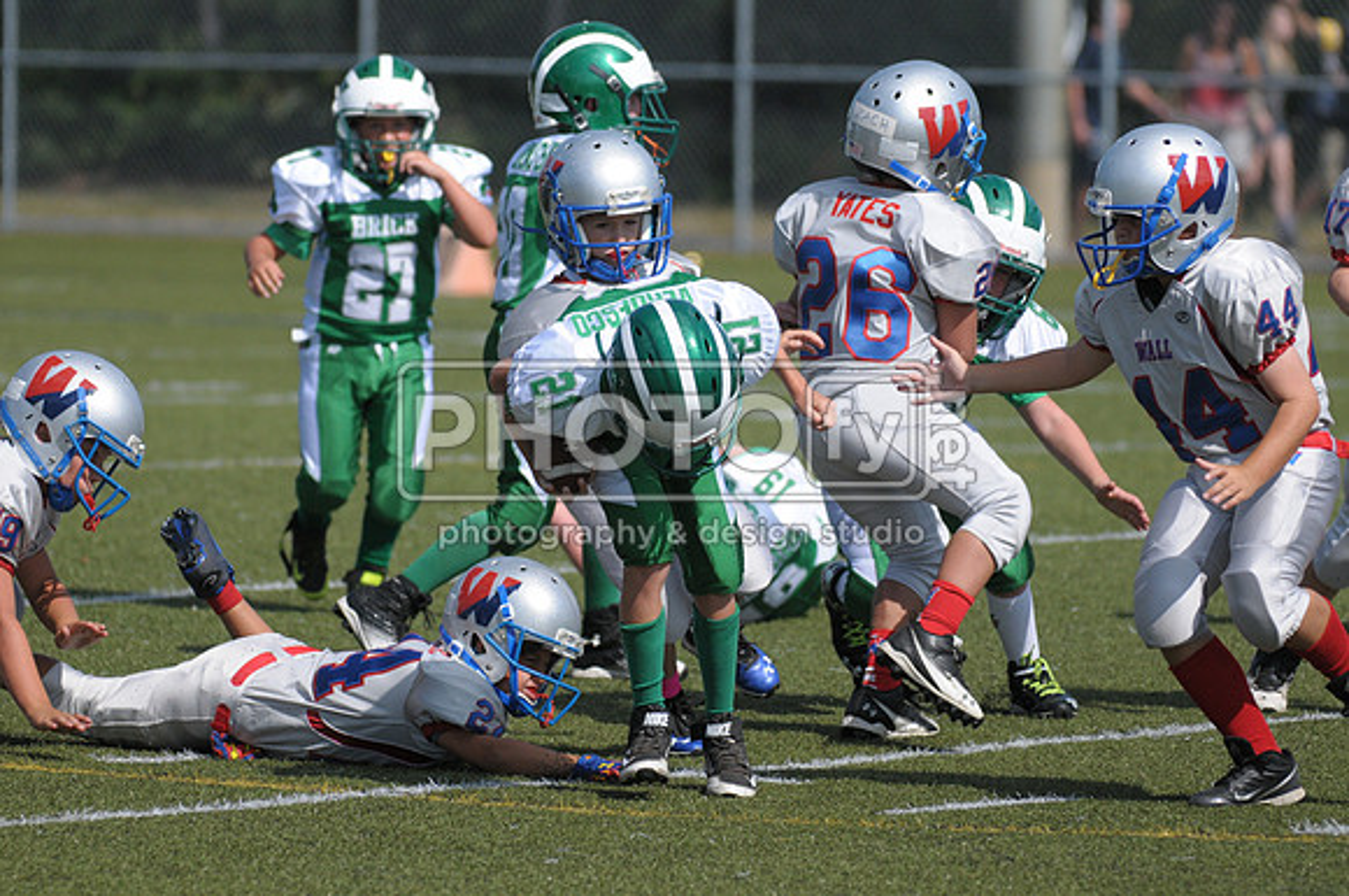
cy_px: 448
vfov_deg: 4.6
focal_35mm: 300
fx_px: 11226
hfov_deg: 6.9
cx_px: 674
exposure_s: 1/6400
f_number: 4
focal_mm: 200
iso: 640
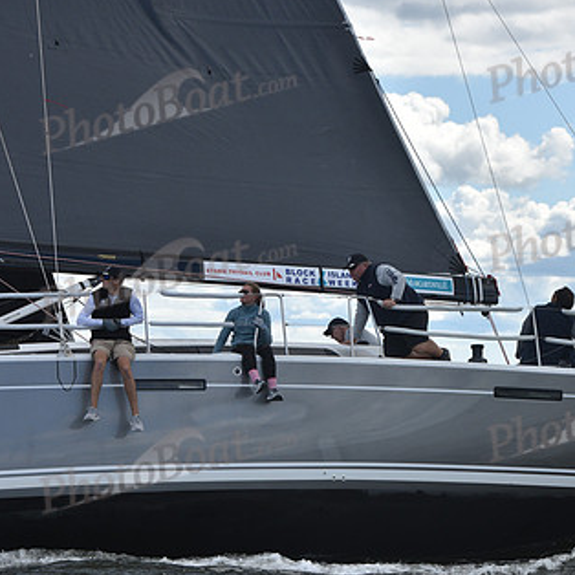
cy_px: 345
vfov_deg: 9.6
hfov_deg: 9.6
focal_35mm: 182
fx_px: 3420
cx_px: 394
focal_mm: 116
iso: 250
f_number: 7.1
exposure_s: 1/1000
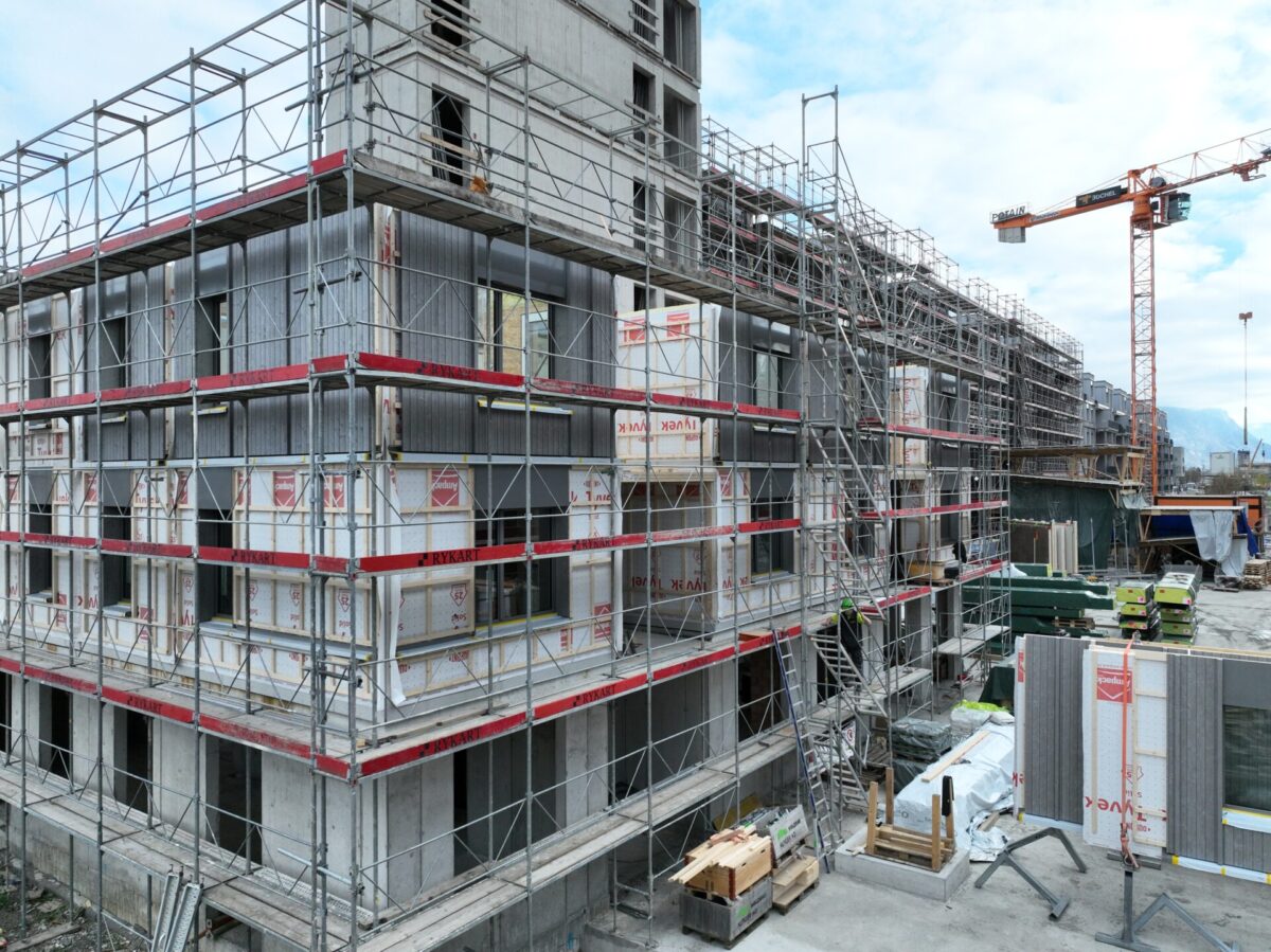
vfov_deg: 56.8
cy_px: 476
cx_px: 636
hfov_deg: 71.6
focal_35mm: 24
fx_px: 881
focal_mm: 12.29
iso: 390
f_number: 2.8
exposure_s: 1/1250
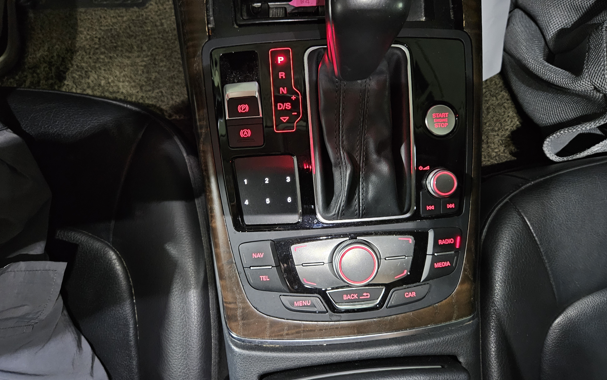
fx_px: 414
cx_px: 305
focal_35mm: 25
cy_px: 165
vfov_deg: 49.1
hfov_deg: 72.5
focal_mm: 5.4
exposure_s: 1/21.7
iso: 1250
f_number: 1.8
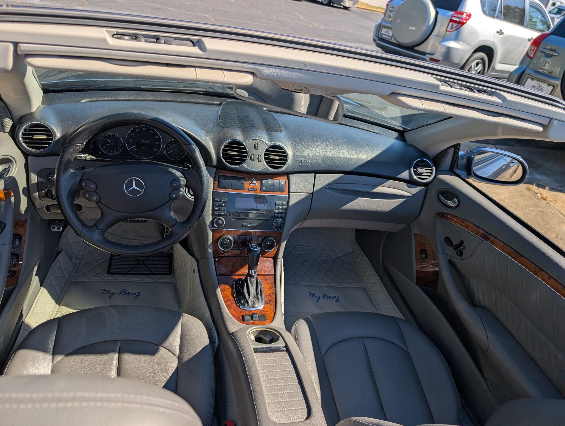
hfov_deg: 71.5
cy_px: 213
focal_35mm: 24
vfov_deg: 56.9
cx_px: 282
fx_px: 392
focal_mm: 6.9
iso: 18
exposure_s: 1/735
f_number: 1.68
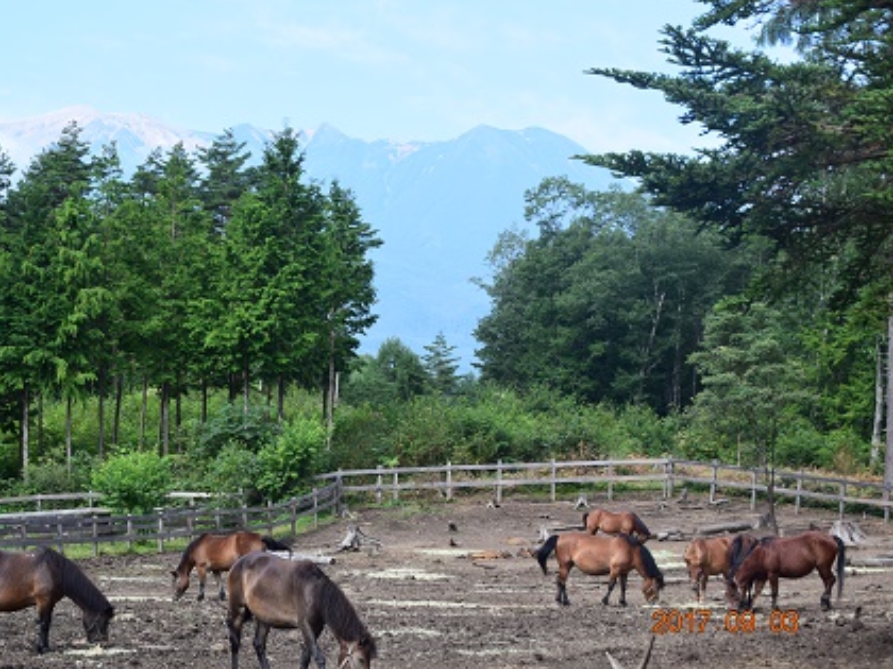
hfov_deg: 21.6
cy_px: 333
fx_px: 2336
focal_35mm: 91
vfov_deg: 16.3
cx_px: 385
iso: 400
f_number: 10
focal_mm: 55
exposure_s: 1/250
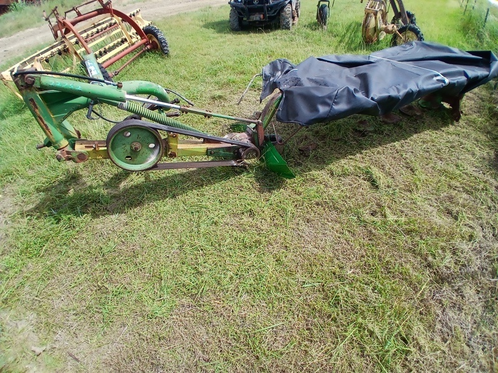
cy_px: 186
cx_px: 249
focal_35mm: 17
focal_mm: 1.4
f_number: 2.2
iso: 50
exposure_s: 1/545
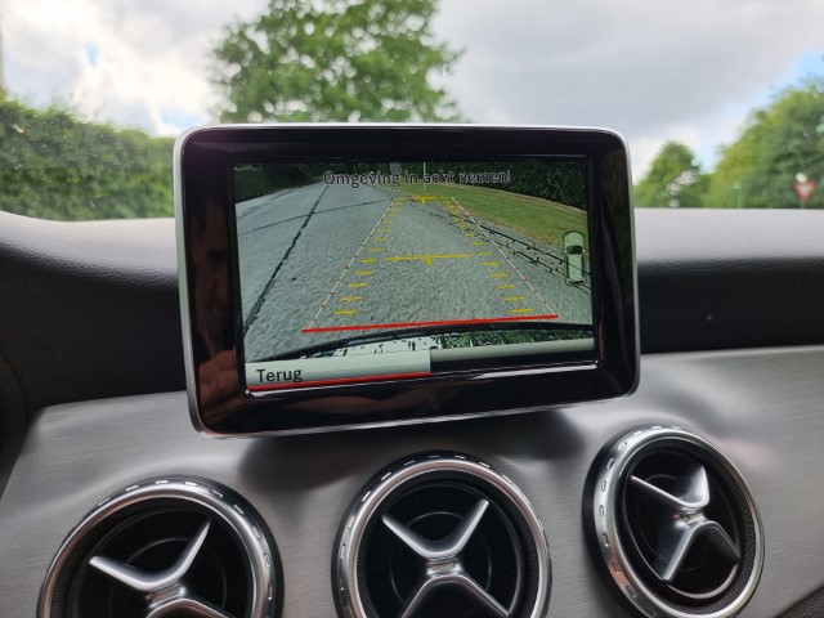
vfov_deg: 56.8
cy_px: 309
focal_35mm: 24
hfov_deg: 71.6
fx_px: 571
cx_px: 412
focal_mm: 6.7
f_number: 1.8
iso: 50
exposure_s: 1/115
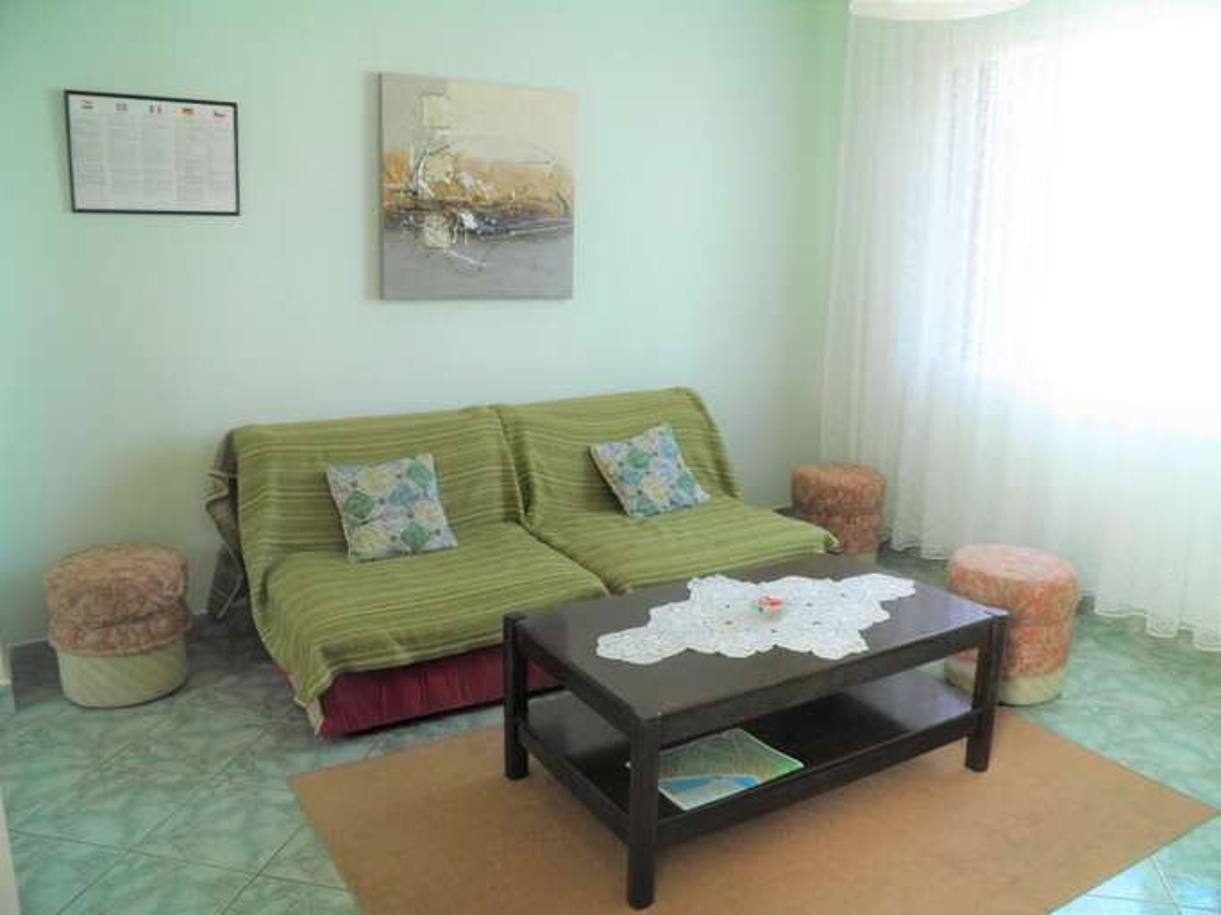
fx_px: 987
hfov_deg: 63.5
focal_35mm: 28
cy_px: 458
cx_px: 610
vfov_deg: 49.7
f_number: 2.8
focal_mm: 4.9
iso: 64
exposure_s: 1/30
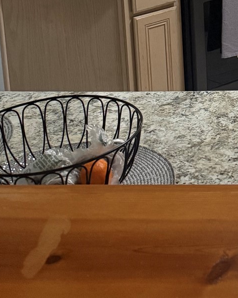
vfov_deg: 21.4
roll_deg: -0.3
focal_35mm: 80
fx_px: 704
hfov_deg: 17.0
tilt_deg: -8.1
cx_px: 374
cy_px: -99
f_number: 1.78
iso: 400
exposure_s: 1/60
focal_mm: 6.76
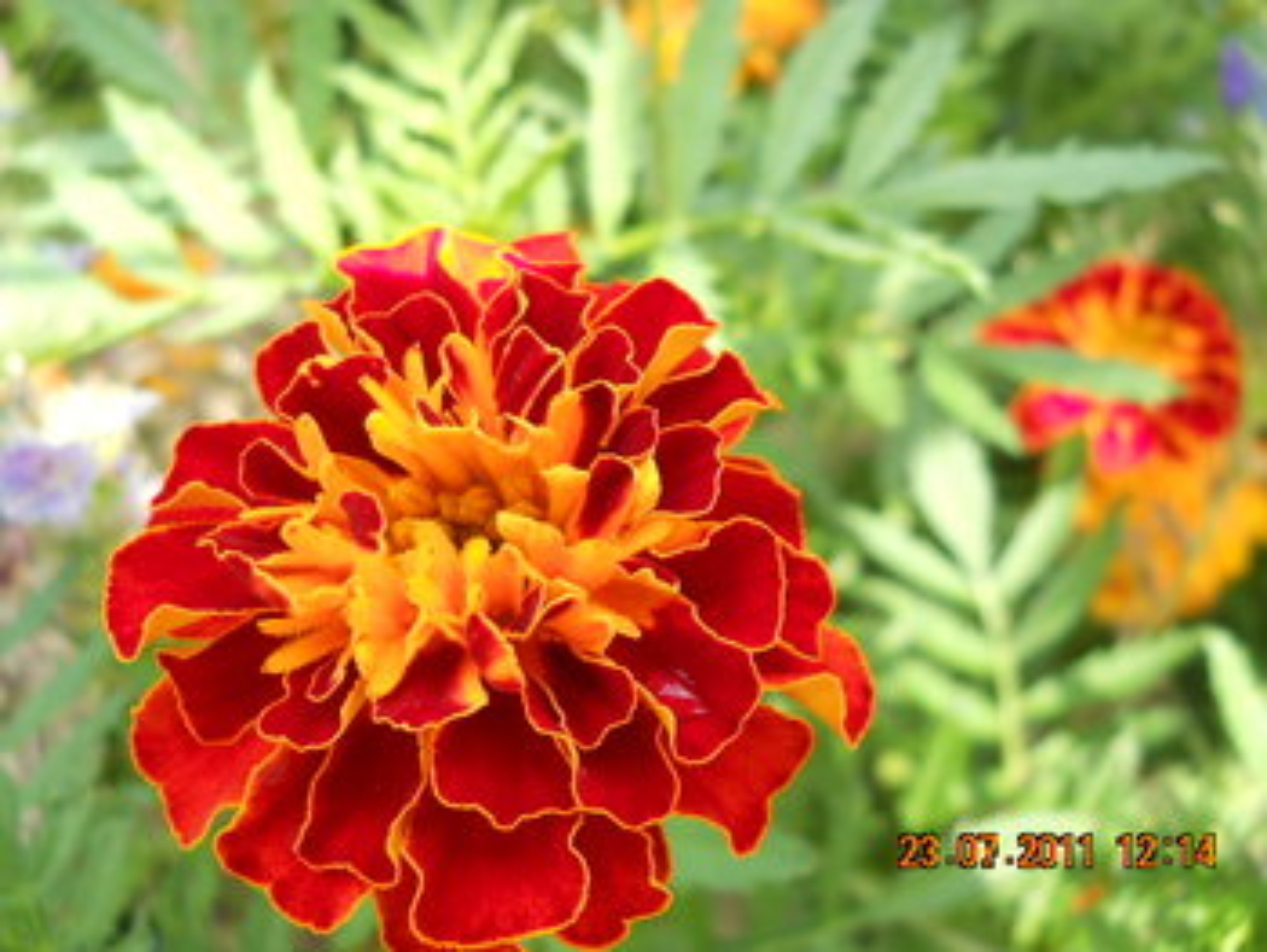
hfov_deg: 45.7
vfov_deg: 35.2
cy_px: 476
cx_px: 634
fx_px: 1502
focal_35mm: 41
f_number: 3.1
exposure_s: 1/160
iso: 80
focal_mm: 6.72
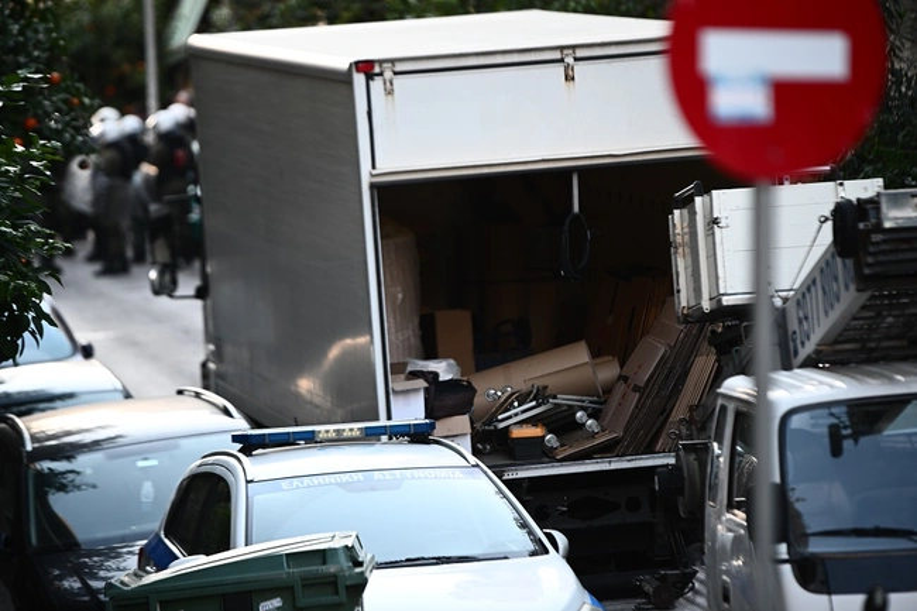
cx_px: 458
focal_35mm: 200
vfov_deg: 6.9
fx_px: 5093
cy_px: 306
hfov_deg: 10.3
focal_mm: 200
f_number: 2.8
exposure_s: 1/500
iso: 800
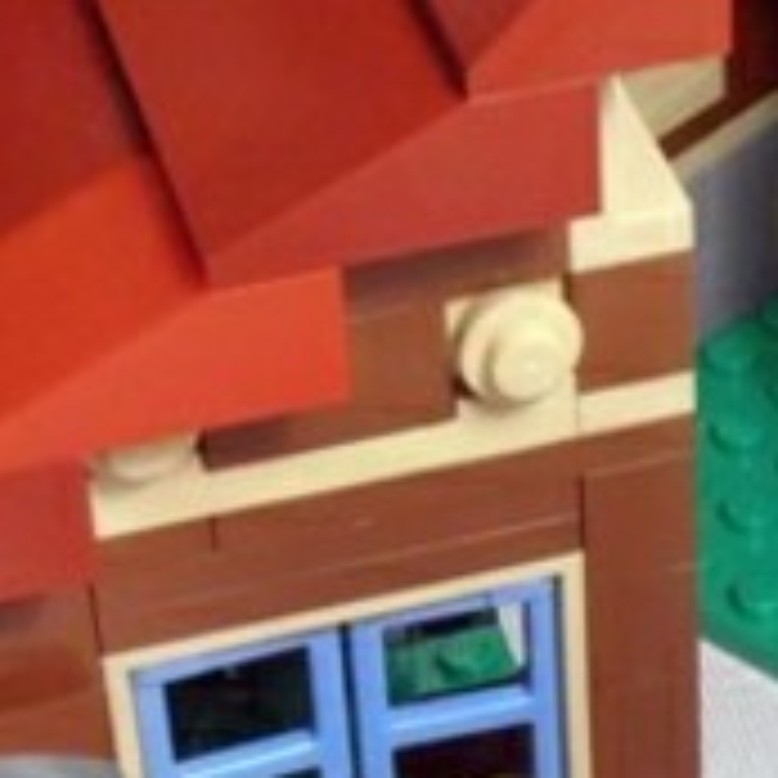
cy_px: 506
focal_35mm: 170
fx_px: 4323
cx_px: 868
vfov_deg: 10.3
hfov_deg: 10.2
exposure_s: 1/40
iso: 125
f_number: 3.9
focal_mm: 6.61
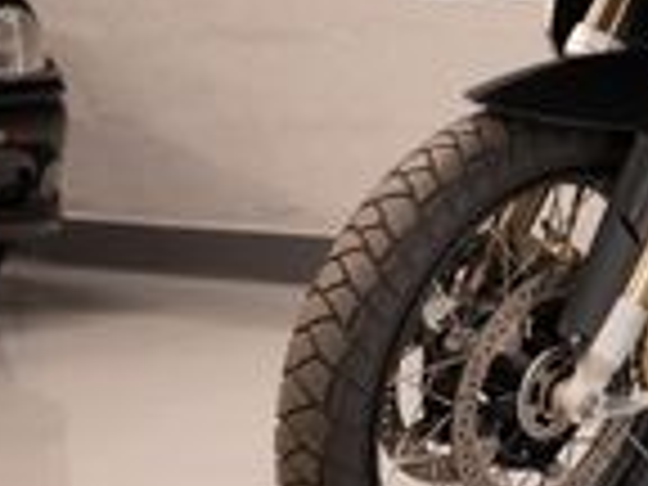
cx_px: 914
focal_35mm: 183
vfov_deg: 8.1
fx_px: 3426
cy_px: 27
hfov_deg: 10.5
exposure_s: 1/100
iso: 2000
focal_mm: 51.9
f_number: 2.8
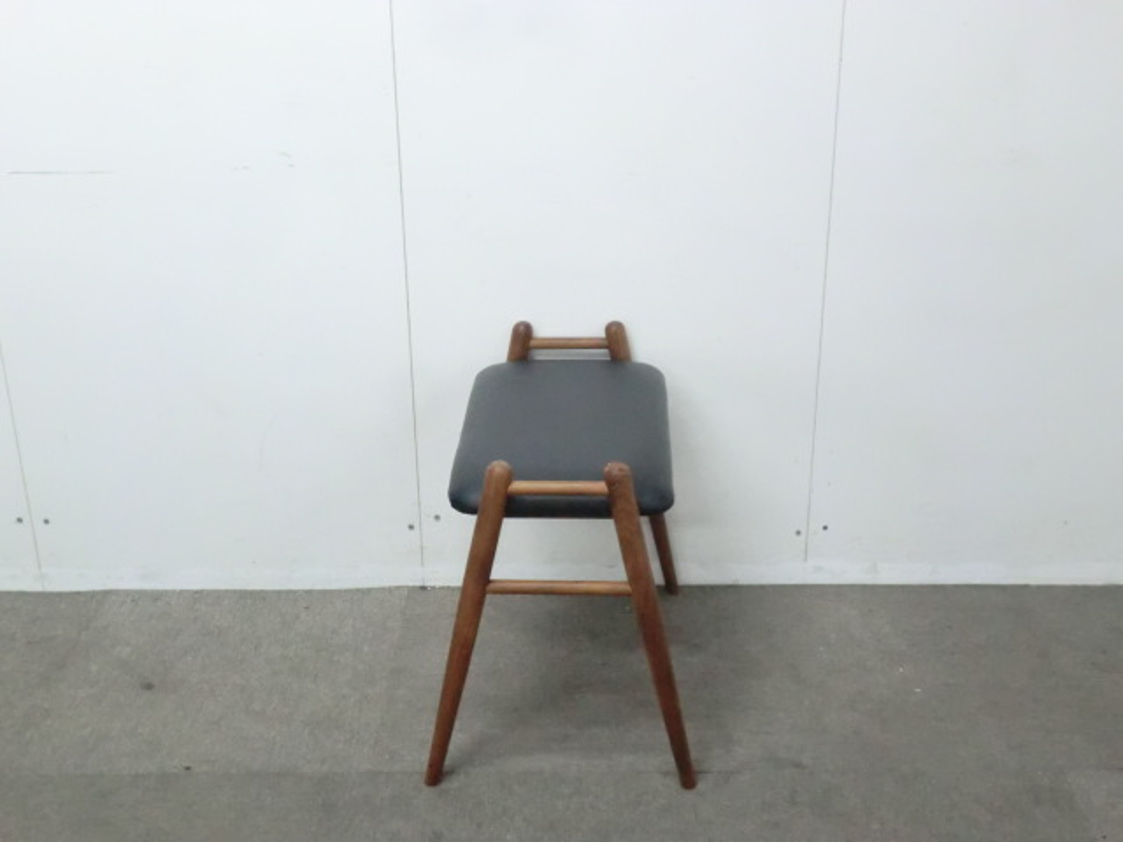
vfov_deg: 32.2
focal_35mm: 45
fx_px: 1460
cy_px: 421
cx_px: 562
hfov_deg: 42.1
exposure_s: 1/50
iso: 800
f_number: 4.3
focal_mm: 8.2
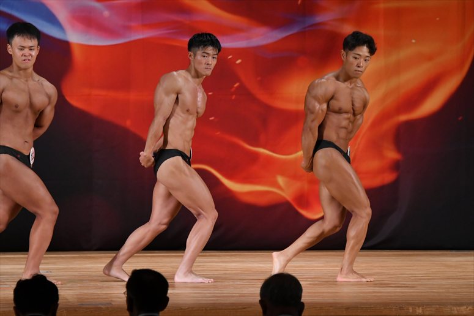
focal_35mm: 255
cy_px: 158
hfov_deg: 8.1
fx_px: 3356
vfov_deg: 5.4
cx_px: 237
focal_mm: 170
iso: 3200
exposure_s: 1/400
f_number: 5.6
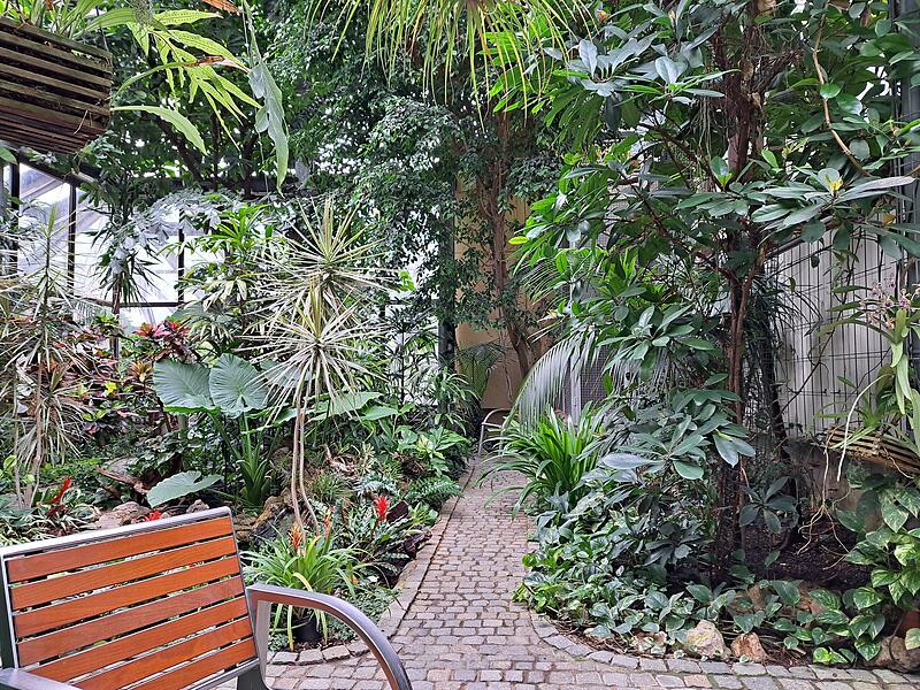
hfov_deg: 71.6
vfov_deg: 56.8
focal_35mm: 24
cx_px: 460
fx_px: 638
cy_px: 345
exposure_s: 1/50
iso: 64
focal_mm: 5.23
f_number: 1.8
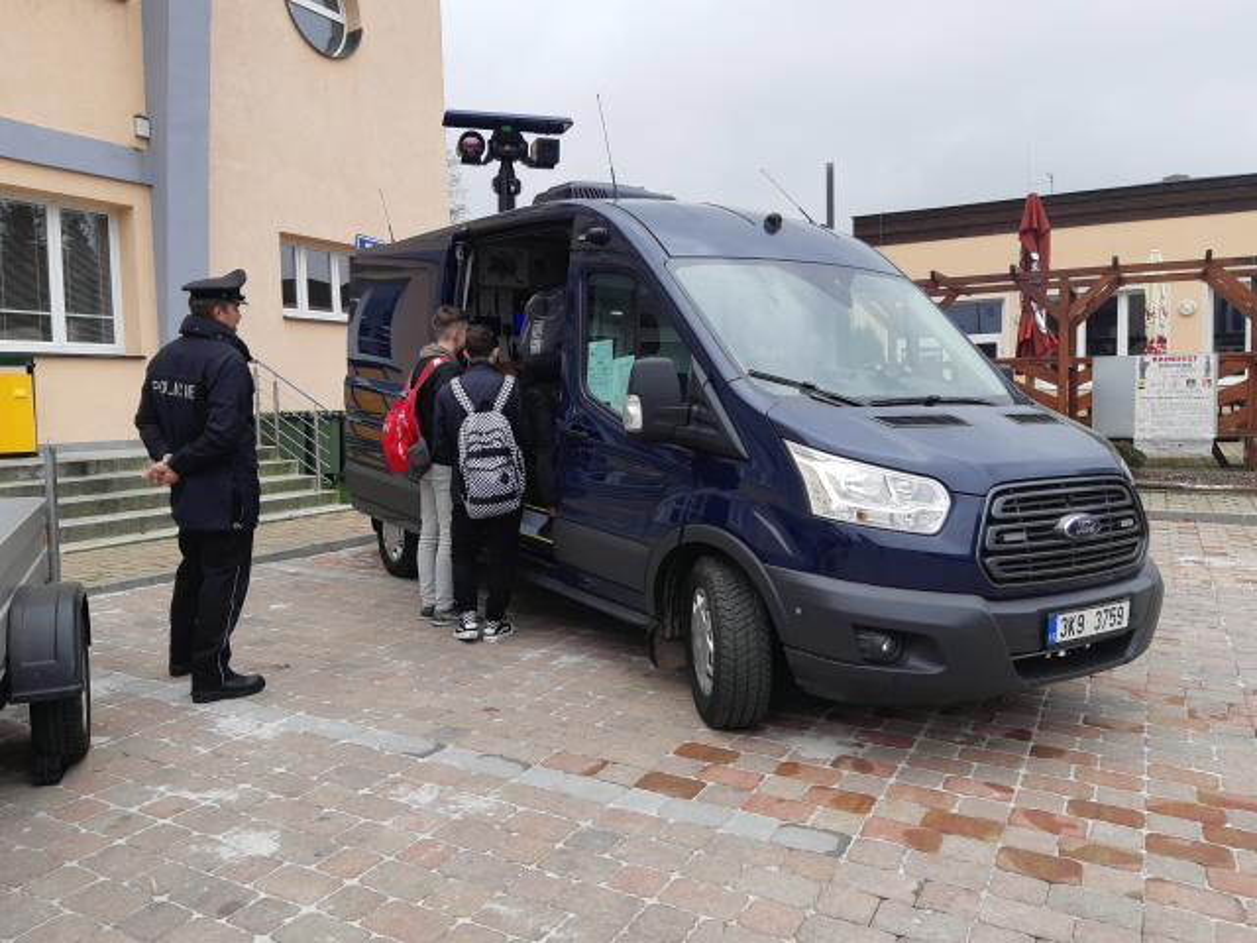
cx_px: 628
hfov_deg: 67.3
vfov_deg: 53.1
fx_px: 944
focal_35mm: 26
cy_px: 472
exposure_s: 1/163
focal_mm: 3.93
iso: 40
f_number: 1.7
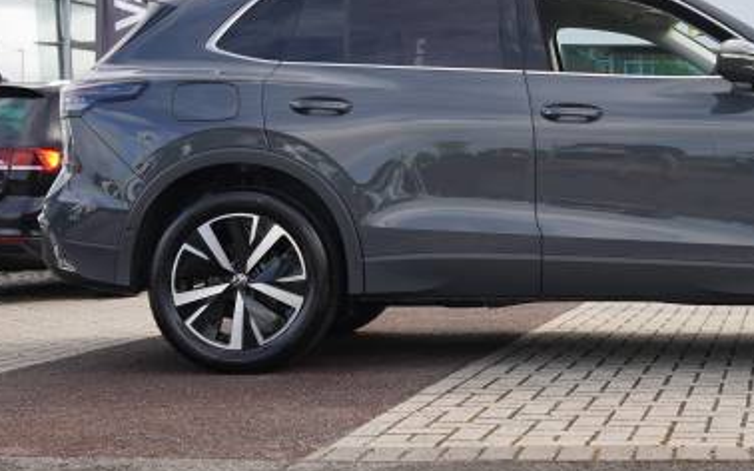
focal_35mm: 70
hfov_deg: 28.7
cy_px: 94
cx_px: 592
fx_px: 1442
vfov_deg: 18.4
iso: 100
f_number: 4.5
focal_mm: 40.7
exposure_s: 1/100
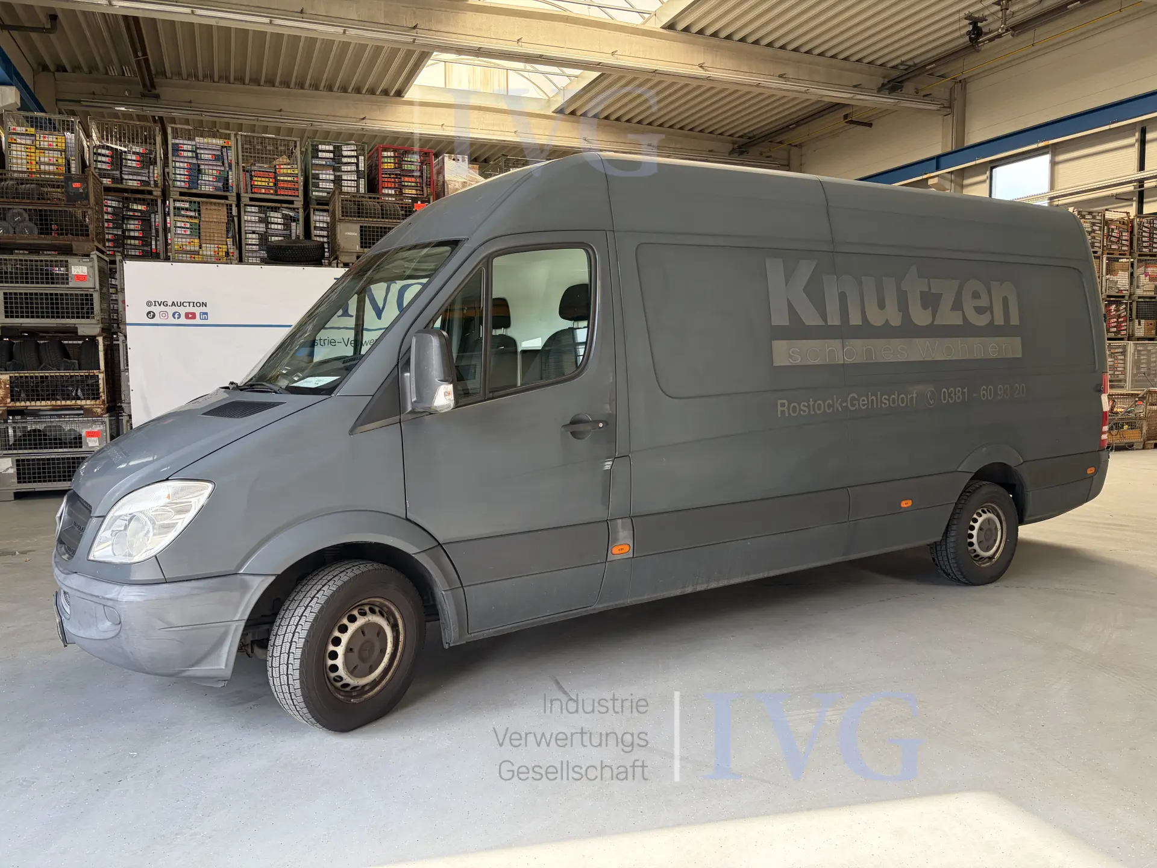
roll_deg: +0.7
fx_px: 869
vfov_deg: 53.1
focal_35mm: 26
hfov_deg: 67.3
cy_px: 434
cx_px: 578
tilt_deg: -3.8
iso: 125
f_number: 1.6
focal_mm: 5.96
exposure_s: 1/214
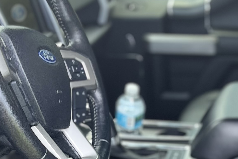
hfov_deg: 21.1
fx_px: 628
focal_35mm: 95
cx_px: 203
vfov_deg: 13.4
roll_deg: -2.3
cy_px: 251
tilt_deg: -32.5
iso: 50
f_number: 1.6
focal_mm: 5.1
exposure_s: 1/122
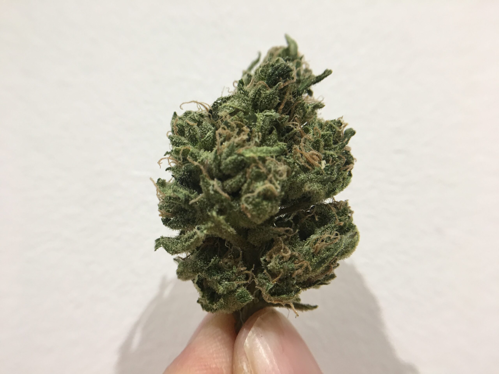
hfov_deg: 61.7
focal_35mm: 29
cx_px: 250
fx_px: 418
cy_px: 187
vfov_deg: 48.2
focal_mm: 4.15
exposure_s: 1/17
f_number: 2.2
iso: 40
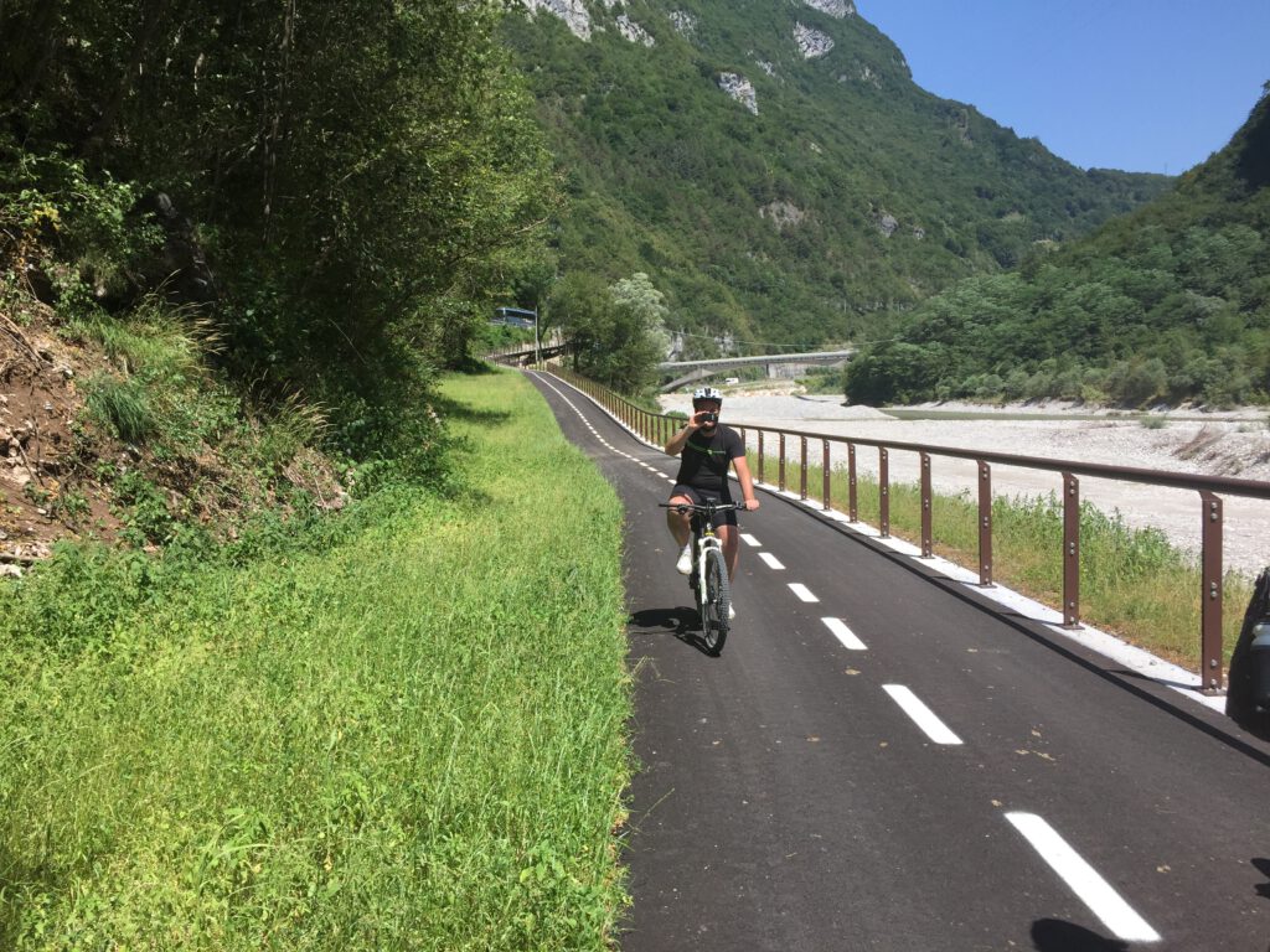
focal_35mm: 29
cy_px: 476
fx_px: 1064
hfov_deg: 61.7
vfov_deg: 48.2
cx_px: 635
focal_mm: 4.15
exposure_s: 1/1464
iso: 32
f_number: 2.2
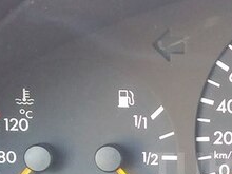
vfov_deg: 15.6
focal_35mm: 93
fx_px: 623
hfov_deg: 20.1
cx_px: 258
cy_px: 168
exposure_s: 1/40
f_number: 2.2
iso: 160
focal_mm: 3.3
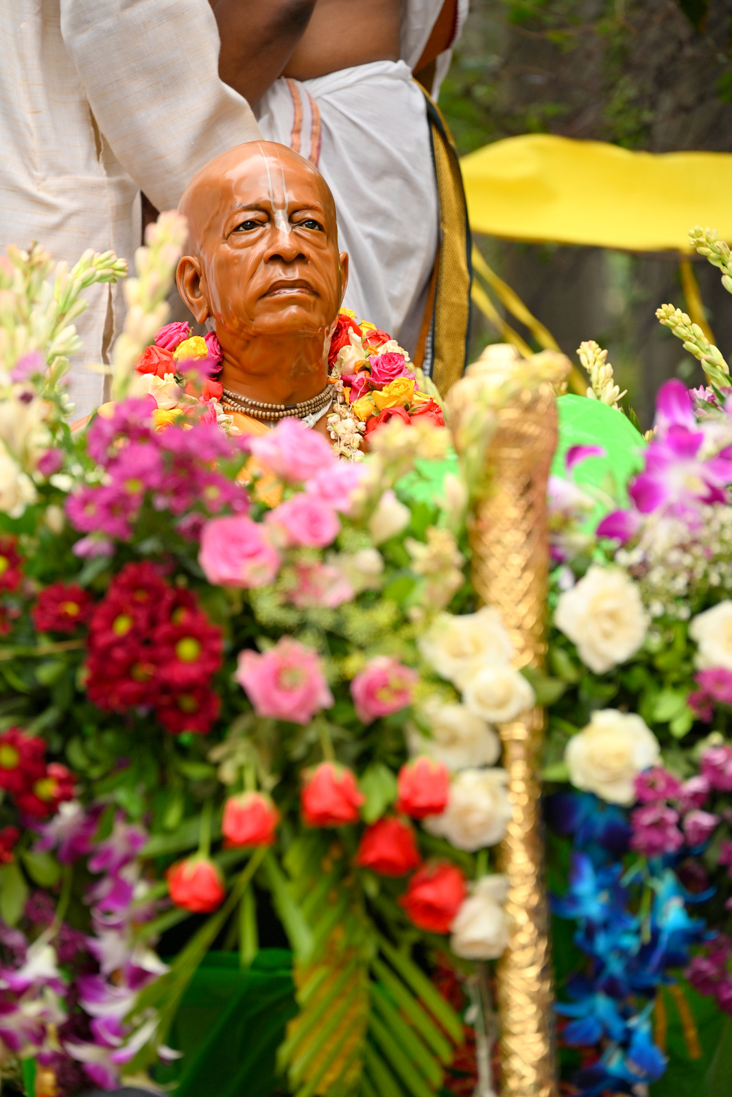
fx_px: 6098
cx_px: 366
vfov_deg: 10.3
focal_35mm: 200
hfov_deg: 6.9
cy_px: 548
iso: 320
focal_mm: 200
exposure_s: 1/250
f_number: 6.3
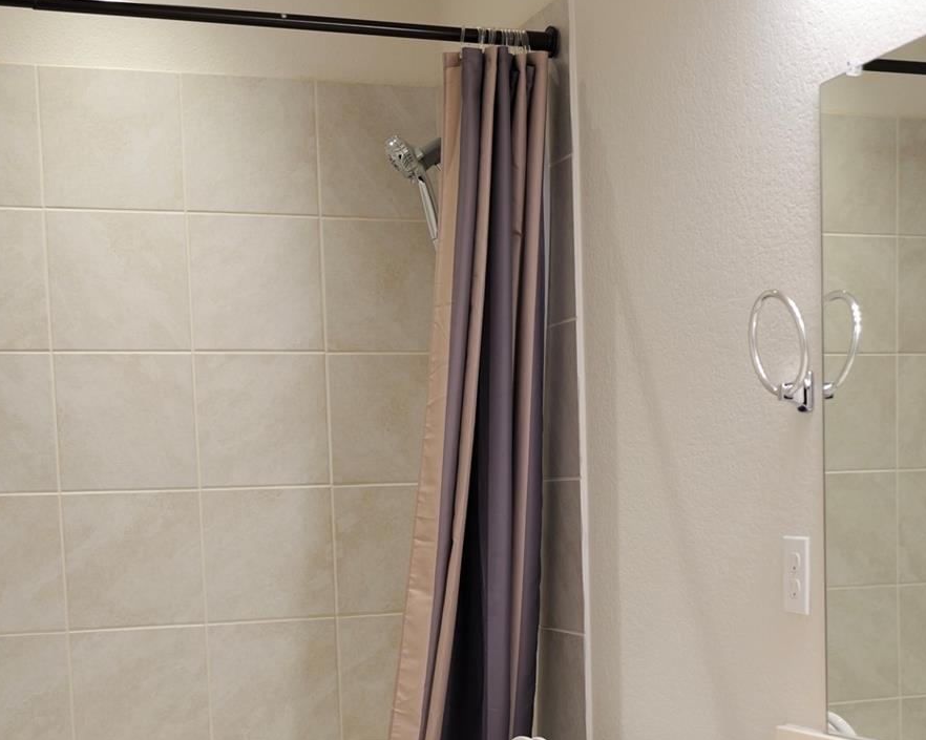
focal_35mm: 61
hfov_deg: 30.9
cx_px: 510
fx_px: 1671
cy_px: 668
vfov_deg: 24.3
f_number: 2
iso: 100
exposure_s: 1/80
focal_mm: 28
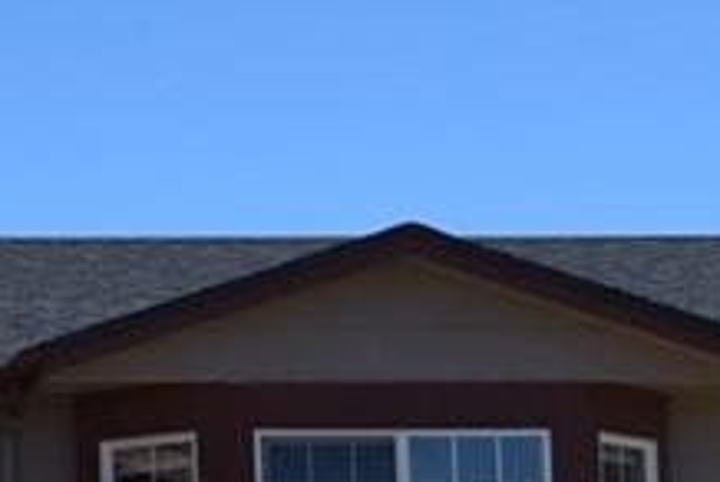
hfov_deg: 8.2
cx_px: -375
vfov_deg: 5.6
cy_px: 297
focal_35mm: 244
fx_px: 4887
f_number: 10
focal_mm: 22
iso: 200
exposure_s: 1/400
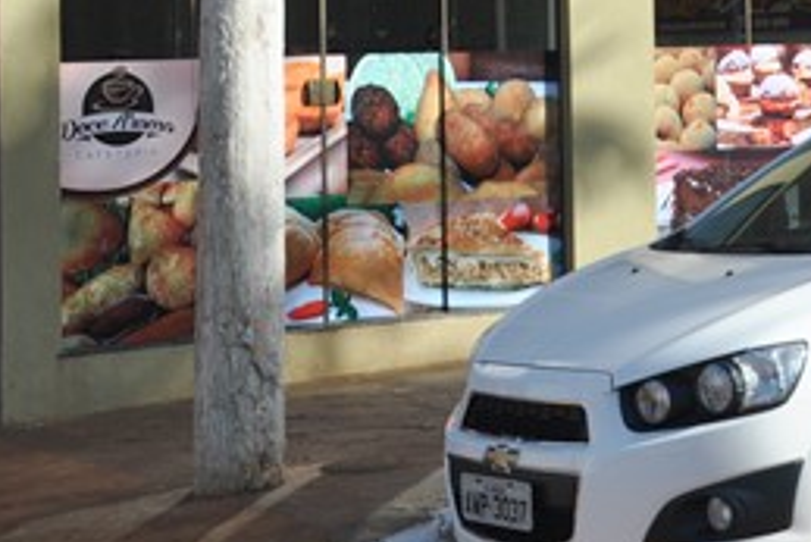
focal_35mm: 116
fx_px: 2604
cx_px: 896
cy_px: -158
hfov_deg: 17.1
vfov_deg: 11.6
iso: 200
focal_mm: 25
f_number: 9
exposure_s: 1/400
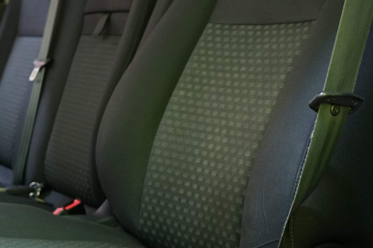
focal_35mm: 75
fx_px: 777
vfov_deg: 18.2
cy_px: 100
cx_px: 116
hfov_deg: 26.8
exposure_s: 1/30
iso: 1600
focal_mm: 28
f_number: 3.5
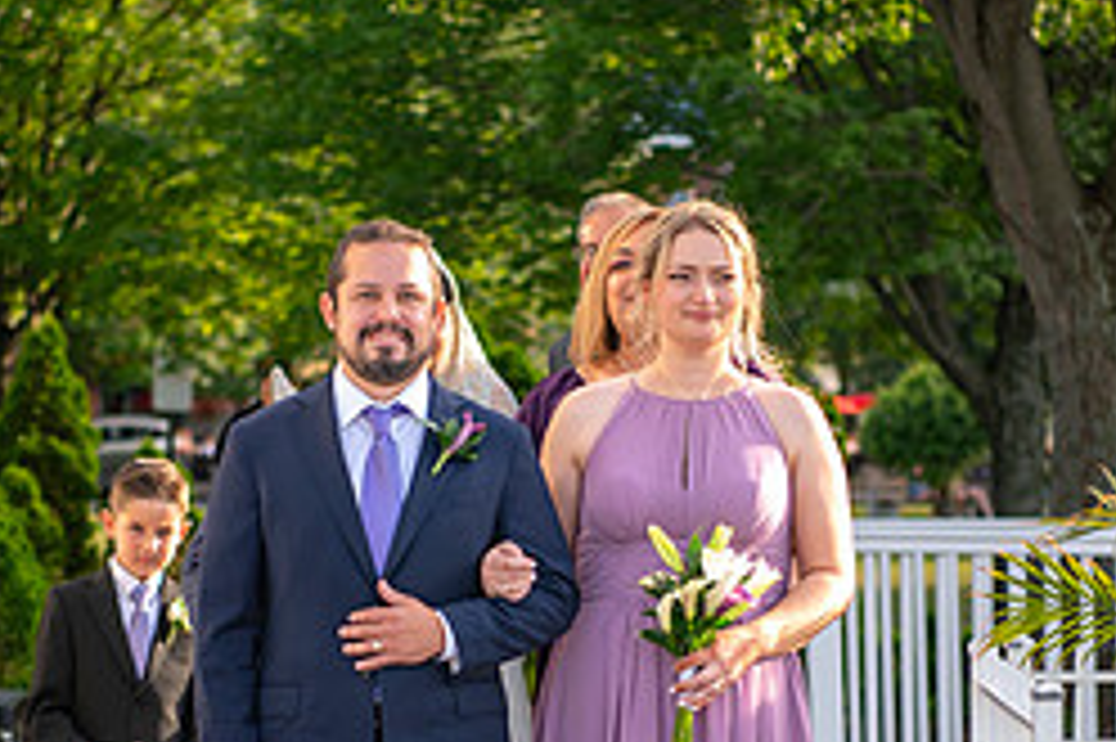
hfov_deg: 12.0
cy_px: 635
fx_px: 5328
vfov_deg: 8.0
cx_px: 500
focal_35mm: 172
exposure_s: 1/200
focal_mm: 70
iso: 50
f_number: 2.8
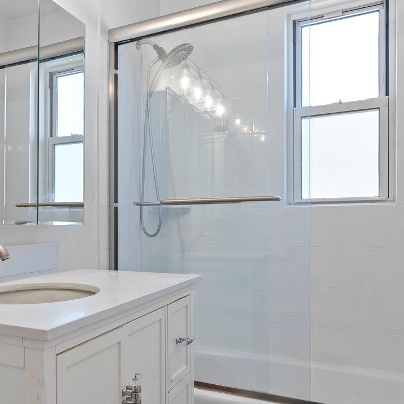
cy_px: 239
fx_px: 449
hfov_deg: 44.5
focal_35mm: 34
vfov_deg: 48.2
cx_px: 48
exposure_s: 1/4
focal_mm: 14
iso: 250
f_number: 10
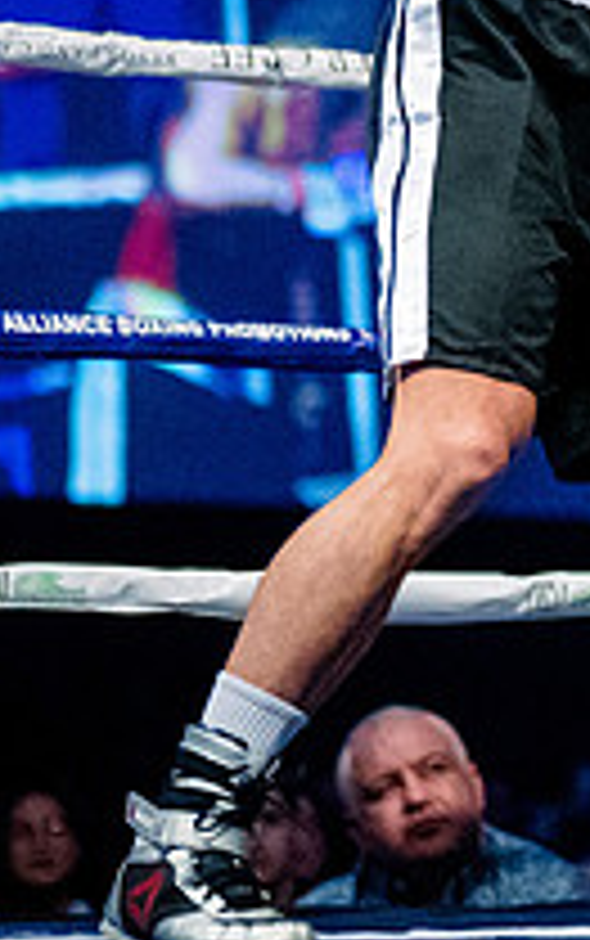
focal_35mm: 243
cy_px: -23
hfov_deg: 5.3
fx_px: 6239
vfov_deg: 8.6
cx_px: 1242
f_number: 1.4
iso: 6400
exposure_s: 1/1600
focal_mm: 50
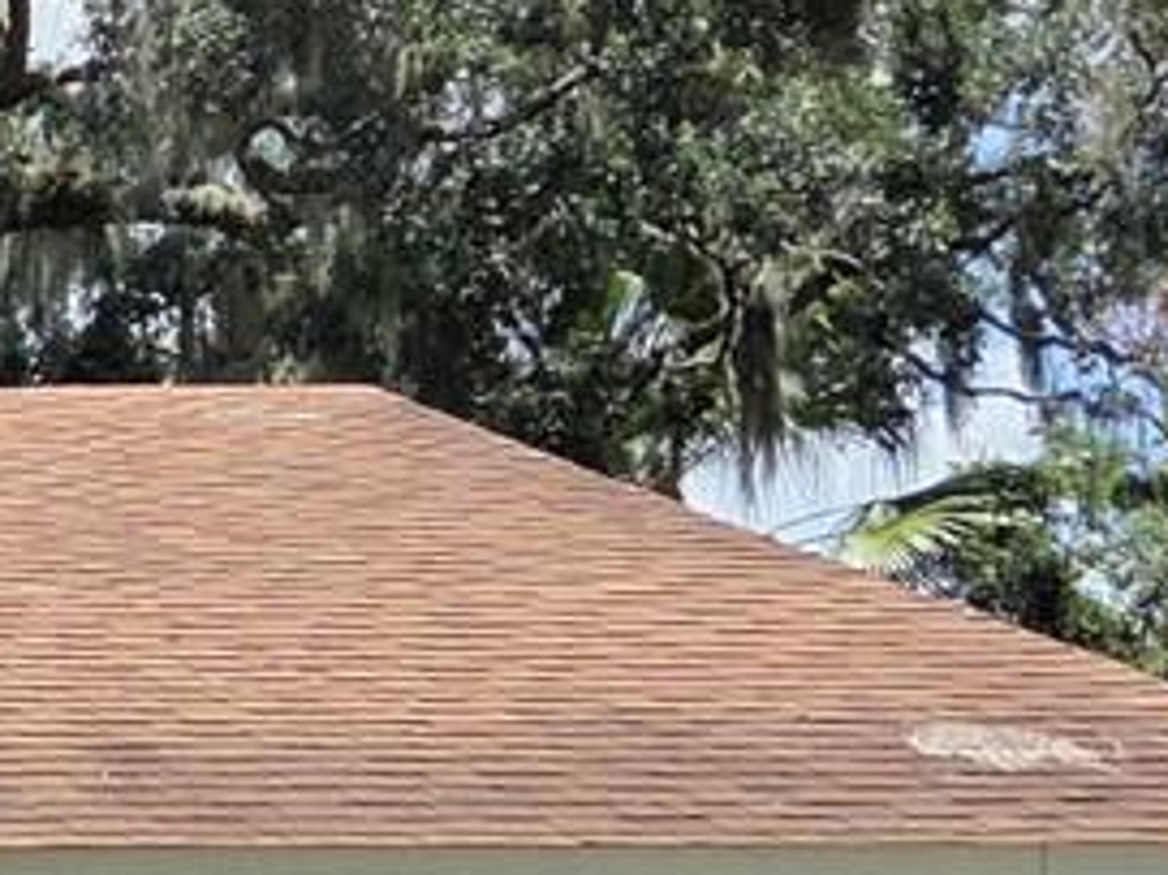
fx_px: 4587
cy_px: 1045
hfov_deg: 12.3
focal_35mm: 136
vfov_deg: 10.7
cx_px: -1392
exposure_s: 1/5000
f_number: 1.8
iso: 80
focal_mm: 5.4
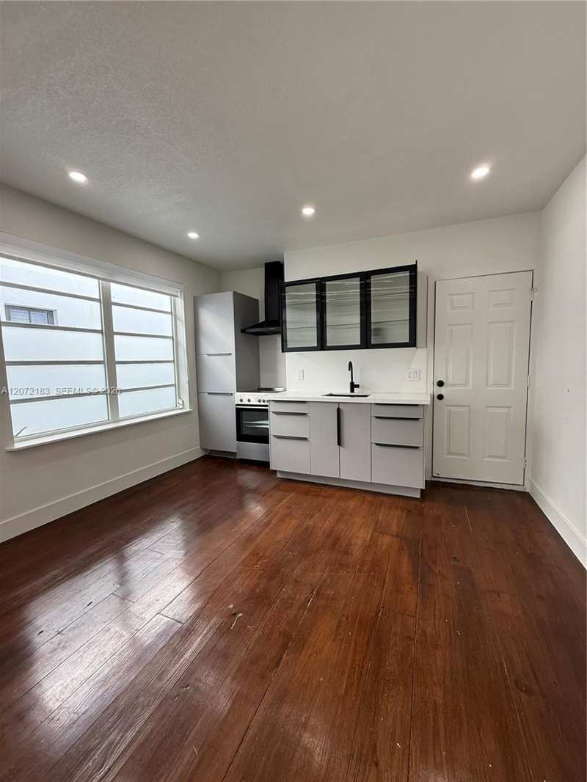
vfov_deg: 102.1
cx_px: 294
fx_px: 316
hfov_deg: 85.7
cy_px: 391
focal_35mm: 14
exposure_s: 1/120
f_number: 2.2
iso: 100
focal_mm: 2.22
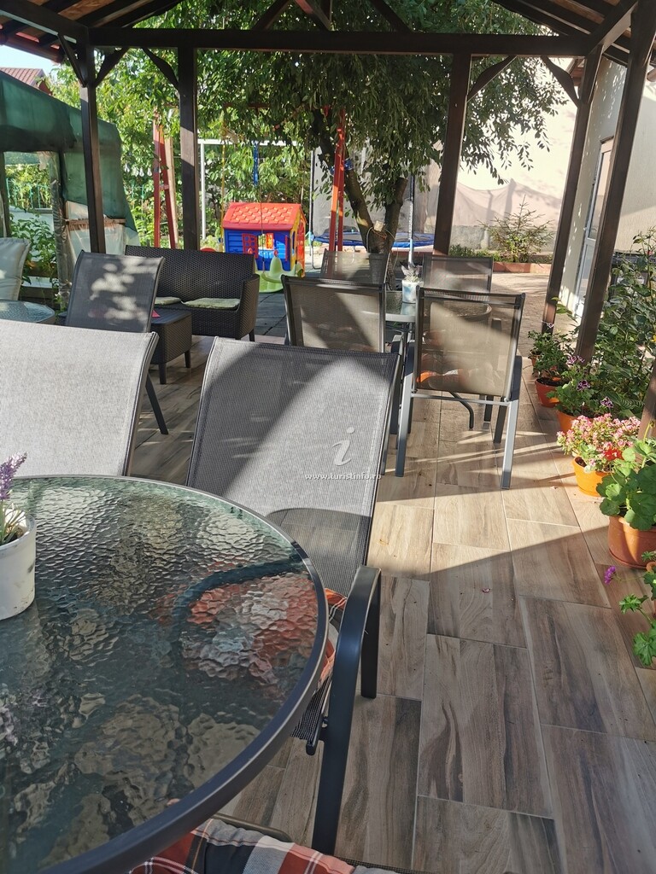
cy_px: 437
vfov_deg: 65.3
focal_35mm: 27
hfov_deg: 51.4
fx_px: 682
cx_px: 328
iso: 50
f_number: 1.6
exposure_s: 1/778
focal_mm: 5.56
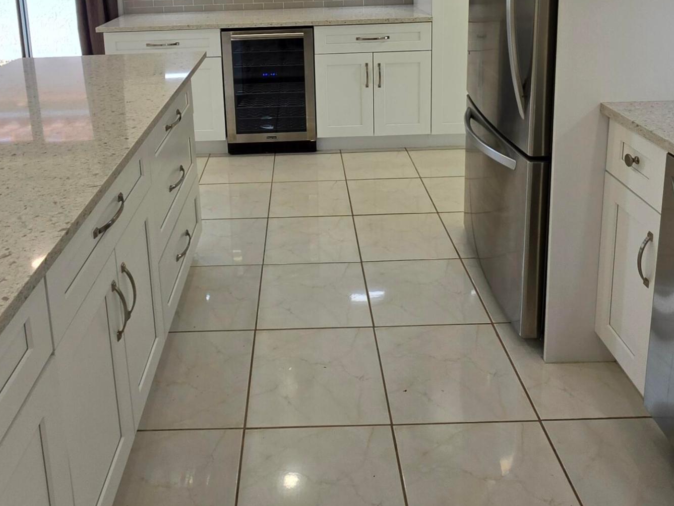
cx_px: 299
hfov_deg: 63.3
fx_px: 545
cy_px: 31
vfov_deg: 44.3
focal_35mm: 28
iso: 32
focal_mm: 2.2
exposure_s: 1/120
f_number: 1.9
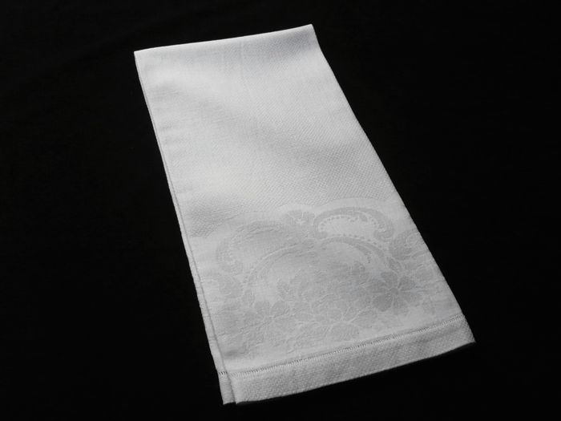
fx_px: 567
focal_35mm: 35
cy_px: 210
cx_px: 280
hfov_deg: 52.6
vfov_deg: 40.7
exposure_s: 1/400
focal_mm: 5.8
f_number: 2.8
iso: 400
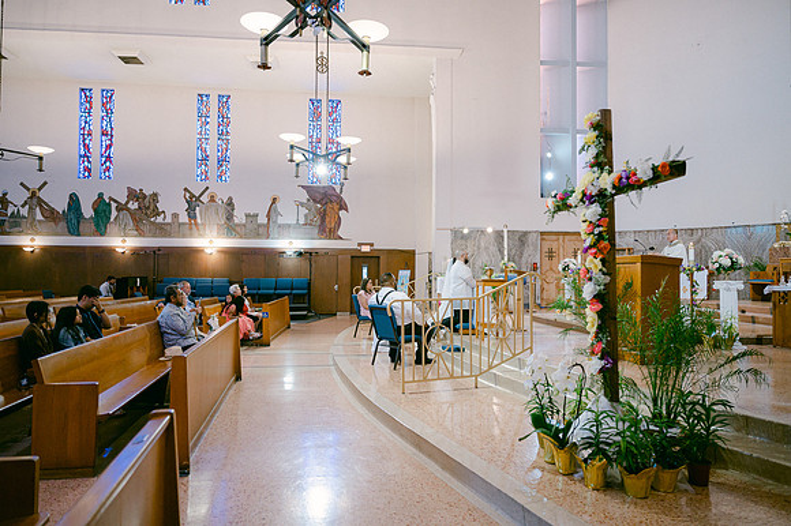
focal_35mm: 24
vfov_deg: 53.1
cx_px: 396
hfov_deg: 73.8
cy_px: 263
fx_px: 527
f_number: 2.8
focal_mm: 24
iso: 1600
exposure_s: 1/200
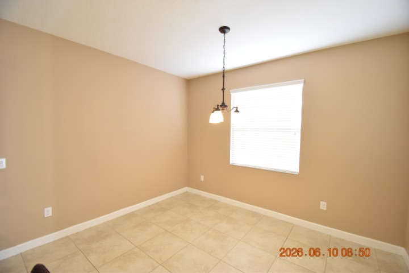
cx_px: 204
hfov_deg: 100.4
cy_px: 136
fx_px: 170
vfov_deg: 77.3
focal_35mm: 15
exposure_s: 1/60
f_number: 3.5
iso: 800
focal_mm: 10
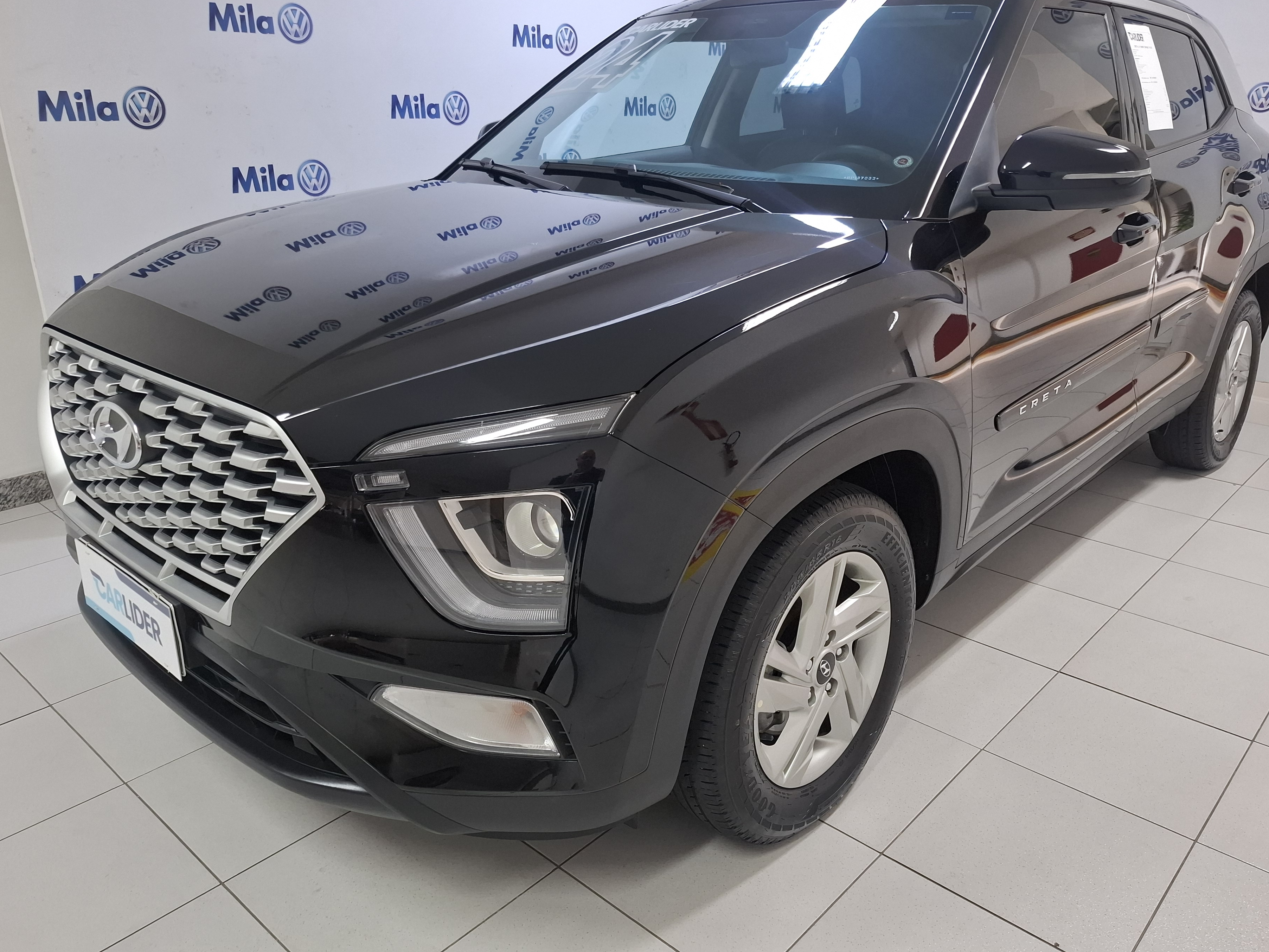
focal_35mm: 26
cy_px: 443
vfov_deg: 53.0
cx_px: 676
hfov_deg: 67.2
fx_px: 953
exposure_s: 1/60
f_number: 1.8
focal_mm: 5.54
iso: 320
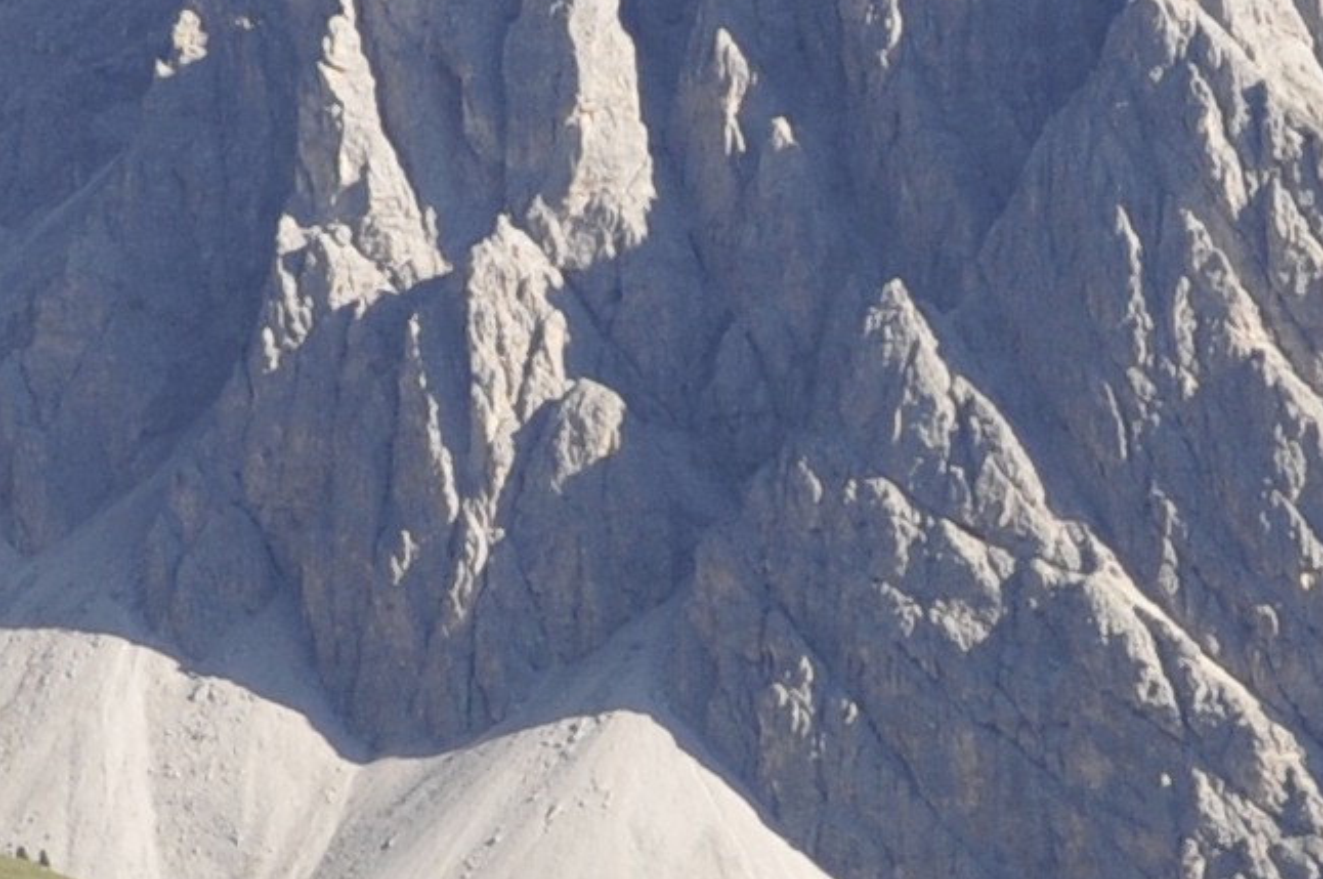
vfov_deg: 3.9
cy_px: 852
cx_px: 1538
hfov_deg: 5.9
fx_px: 12784
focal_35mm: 348
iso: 200
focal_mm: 35
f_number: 8
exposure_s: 1/200
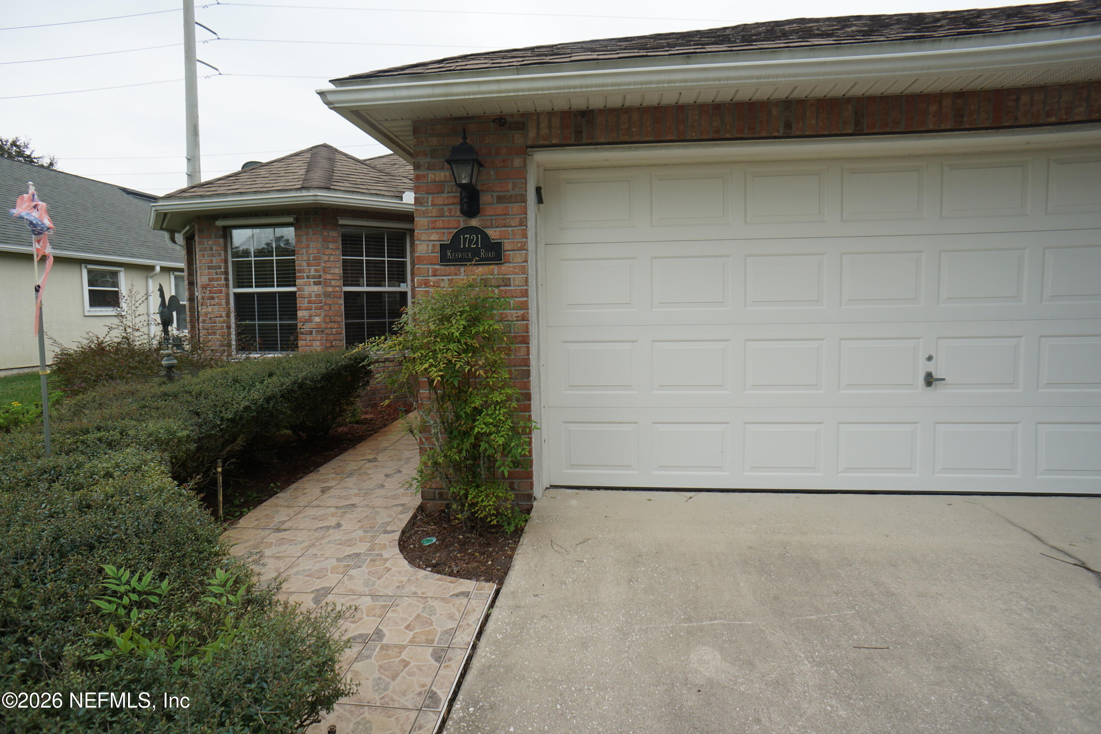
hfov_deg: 73.7
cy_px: 367
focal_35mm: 24
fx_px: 734
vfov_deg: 53.1
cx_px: 550
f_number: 6.3
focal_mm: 16
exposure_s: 1/160
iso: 160
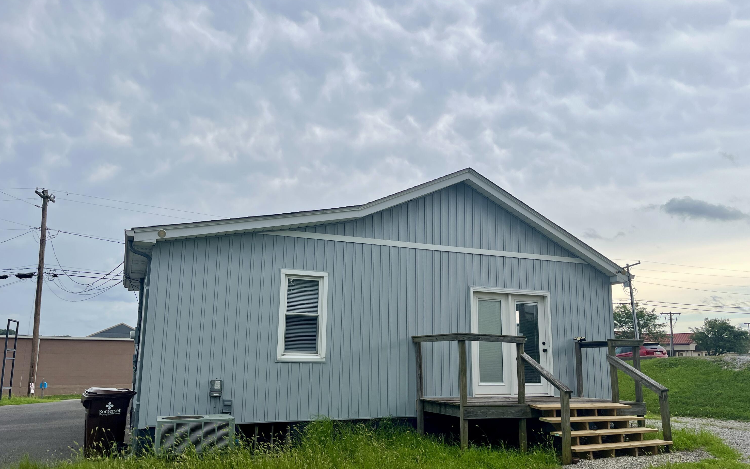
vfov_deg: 44.5
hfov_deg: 66.5
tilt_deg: +9.6
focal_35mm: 28
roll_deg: -0.8
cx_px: 372
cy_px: 262
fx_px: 572
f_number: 1.6
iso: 50
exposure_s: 1/845
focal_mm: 5.1
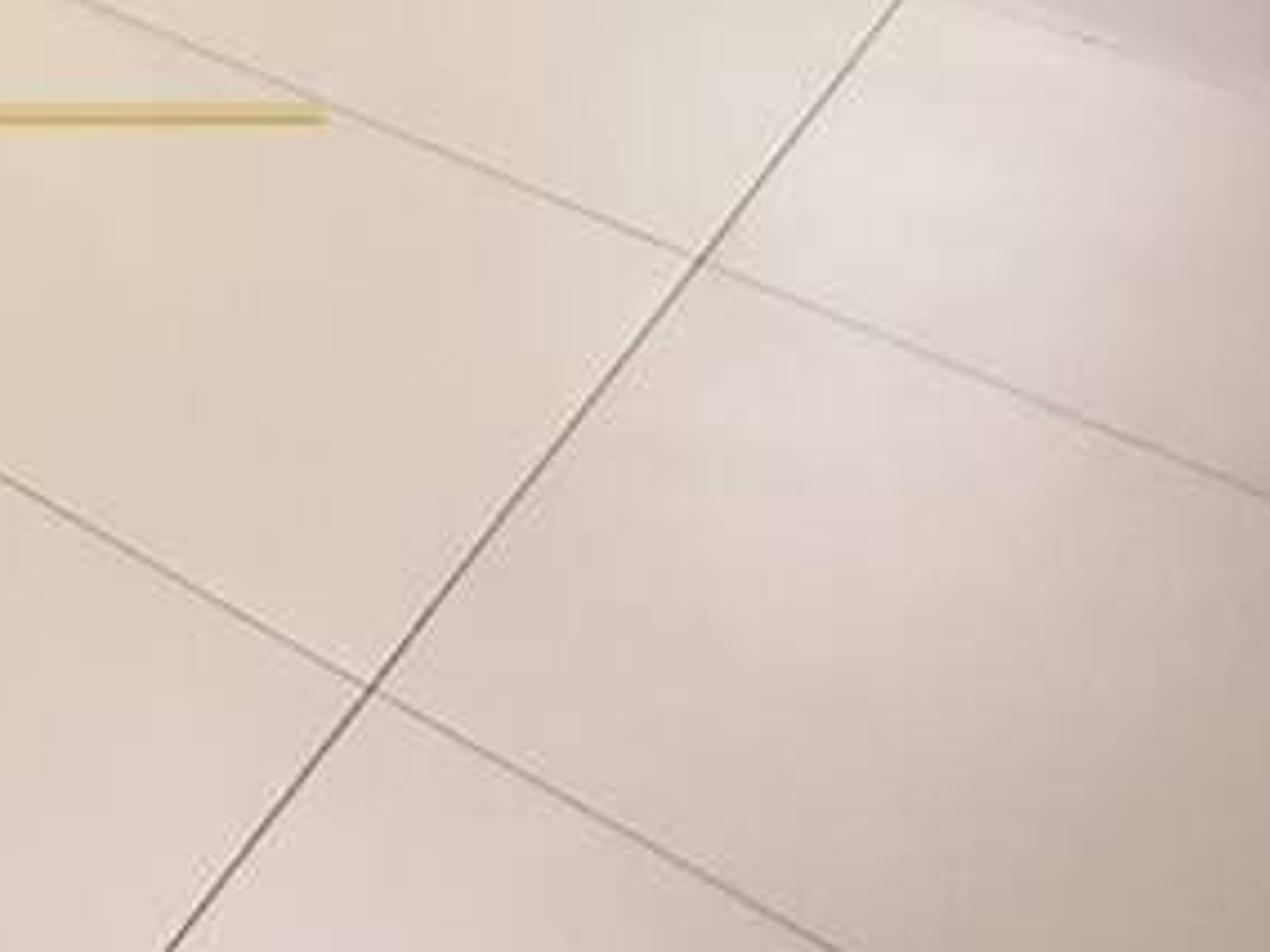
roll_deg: -1.4
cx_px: -814
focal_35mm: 71
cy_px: -809
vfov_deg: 16.8
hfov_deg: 21.3
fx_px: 2605
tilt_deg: -12.3
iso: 640
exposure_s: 1/60
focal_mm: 2.22
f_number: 2.2
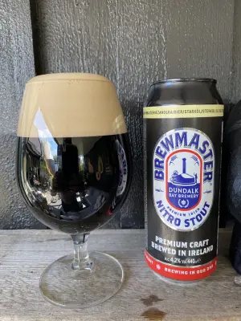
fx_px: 241
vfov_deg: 67.3
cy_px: 160
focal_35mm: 26
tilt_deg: -8.4
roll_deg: +1.6
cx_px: 120
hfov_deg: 53.1
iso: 80
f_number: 1.8
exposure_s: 1/121
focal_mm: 4.25
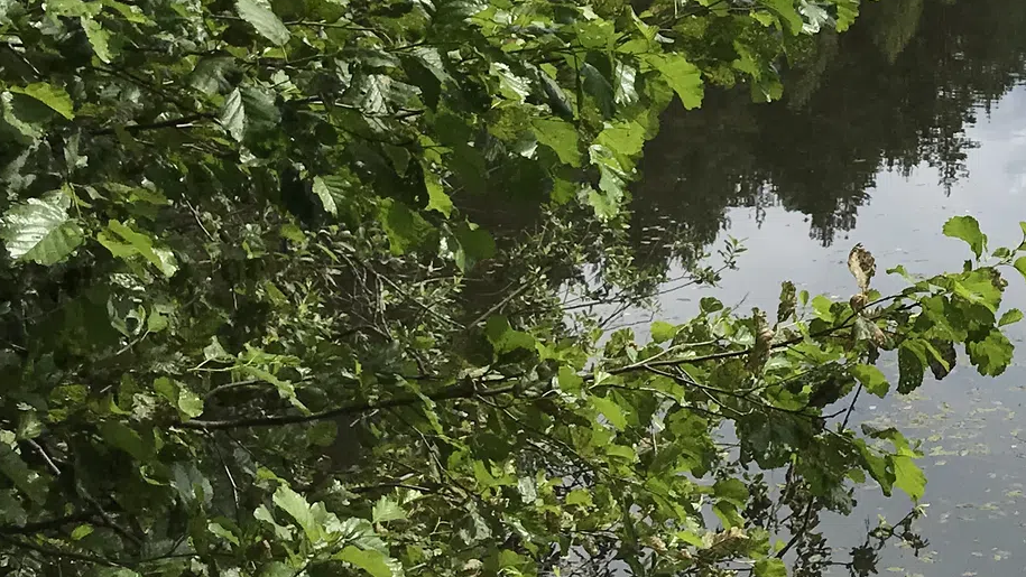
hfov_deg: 24.5
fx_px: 2177
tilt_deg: +2.3
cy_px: -239
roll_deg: +1.3
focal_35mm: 80
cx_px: 1162
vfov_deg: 14.3
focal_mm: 3.99
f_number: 1.8
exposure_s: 1/4000
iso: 20
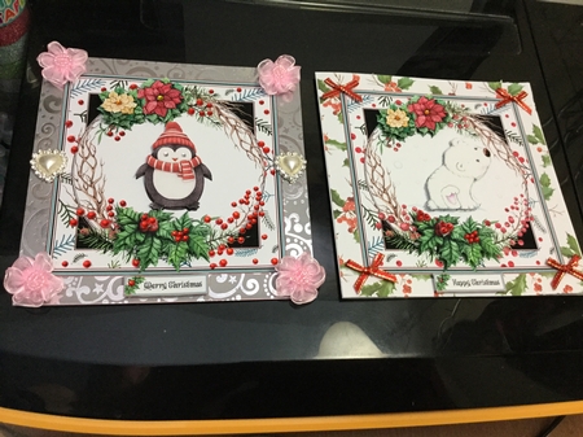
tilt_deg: -67.4
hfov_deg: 58.4
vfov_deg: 45.4
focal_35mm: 31
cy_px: 218
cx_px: 292
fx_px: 522
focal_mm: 3.3
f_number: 2.4
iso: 200
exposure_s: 1/33
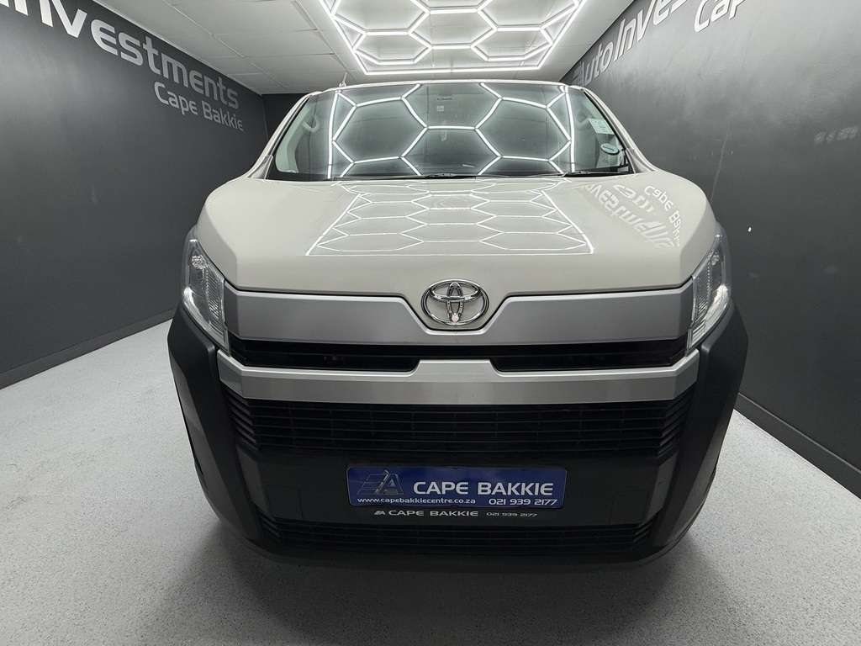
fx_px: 348
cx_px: 430
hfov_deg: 102.1
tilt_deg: -18.4
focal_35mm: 14
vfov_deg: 85.7
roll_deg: -0.1
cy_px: 323
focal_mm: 2.22
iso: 100
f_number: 2.2
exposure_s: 1/100
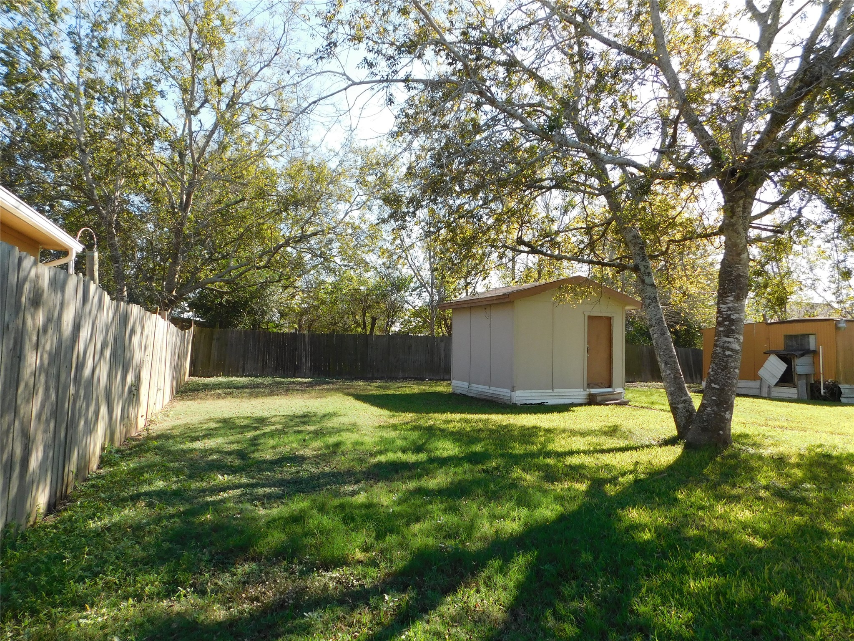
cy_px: 320
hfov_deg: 73.9
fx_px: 567
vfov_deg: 58.9
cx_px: 427
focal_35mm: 23
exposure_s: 1/500
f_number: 3
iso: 125
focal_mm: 4
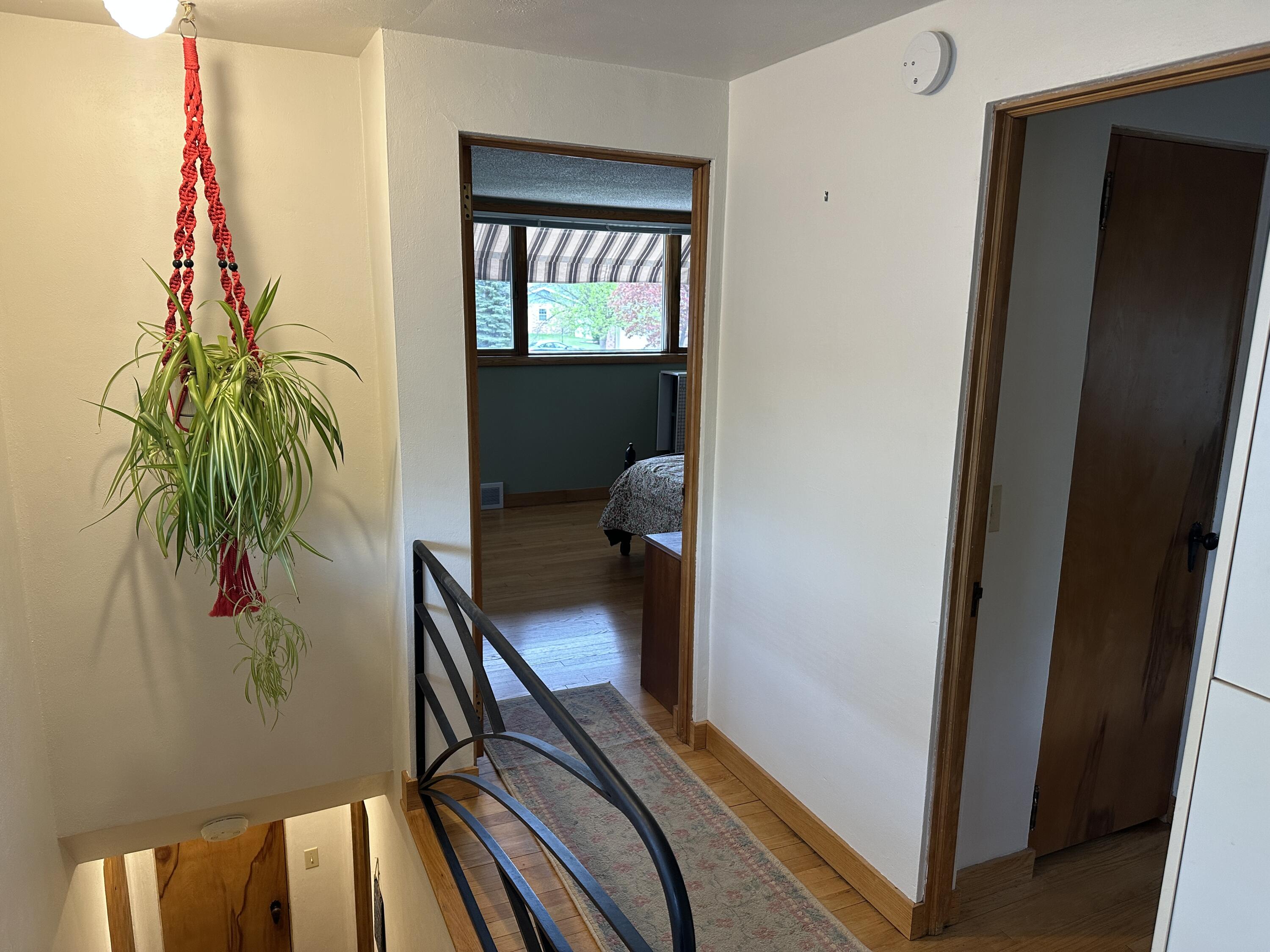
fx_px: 881
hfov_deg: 71.6
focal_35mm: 24
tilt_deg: -10.9
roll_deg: -0.7
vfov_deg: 56.8
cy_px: 476
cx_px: 635
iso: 125
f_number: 1.78
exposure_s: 1/60
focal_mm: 6.86
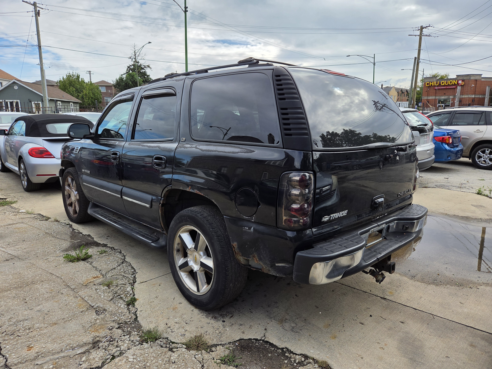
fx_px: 327
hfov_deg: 73.9
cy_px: 184
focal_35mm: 23
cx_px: 246
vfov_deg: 58.9
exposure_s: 1/3282
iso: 80
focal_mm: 5.4
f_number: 1.8
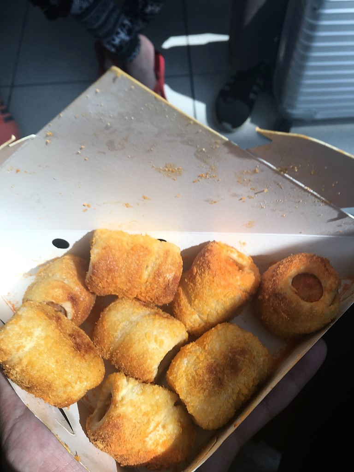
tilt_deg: -60.3
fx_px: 395
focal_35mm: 29
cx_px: 177
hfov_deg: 48.2
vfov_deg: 61.7
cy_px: 236
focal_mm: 4.15
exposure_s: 1/106
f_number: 2.2
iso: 25
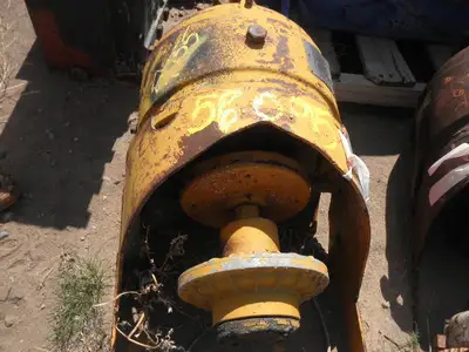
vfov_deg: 49.7
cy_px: 176
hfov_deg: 63.4
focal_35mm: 28
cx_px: 234
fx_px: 379
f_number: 8.5
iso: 64
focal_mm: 5
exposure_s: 1/100
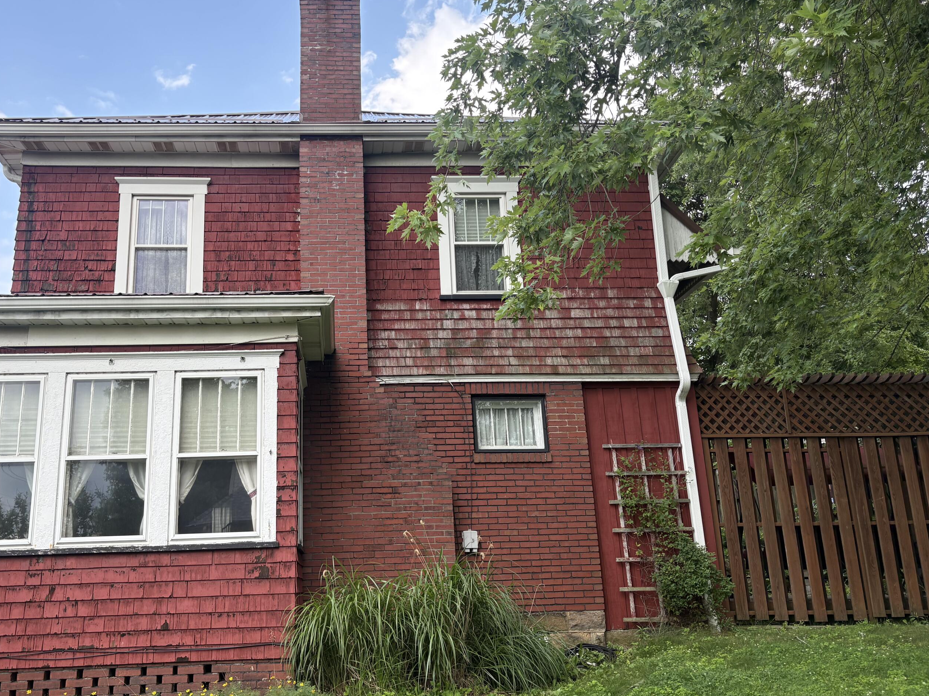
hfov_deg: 57.9
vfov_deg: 45.4
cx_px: 378
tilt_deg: +15.7
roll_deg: +1.8
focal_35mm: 31
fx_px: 832
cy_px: 352
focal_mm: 5.96
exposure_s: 1/830
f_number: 1.6
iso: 64
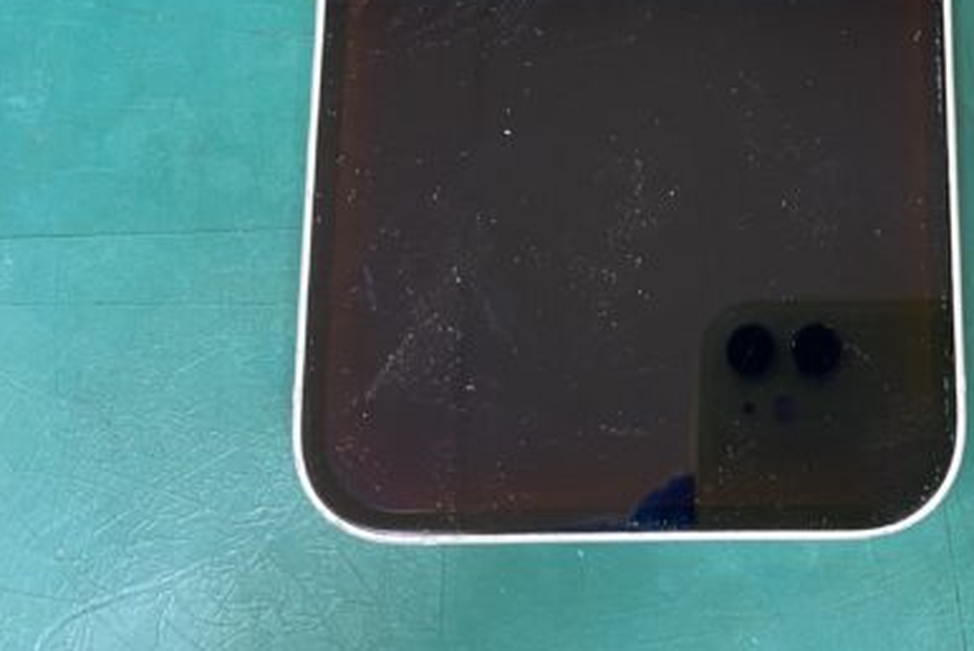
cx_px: 825
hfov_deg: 30.8
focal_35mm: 63
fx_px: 1706
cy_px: -69
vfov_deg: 20.6
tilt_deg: -75.7
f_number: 1.8
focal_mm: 4.25
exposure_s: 1/50
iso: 125
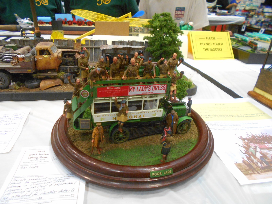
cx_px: 136
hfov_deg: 67.3
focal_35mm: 26
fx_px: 204
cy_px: 102
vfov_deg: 53.1
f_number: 3.2
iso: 400
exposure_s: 1/13
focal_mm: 4.6
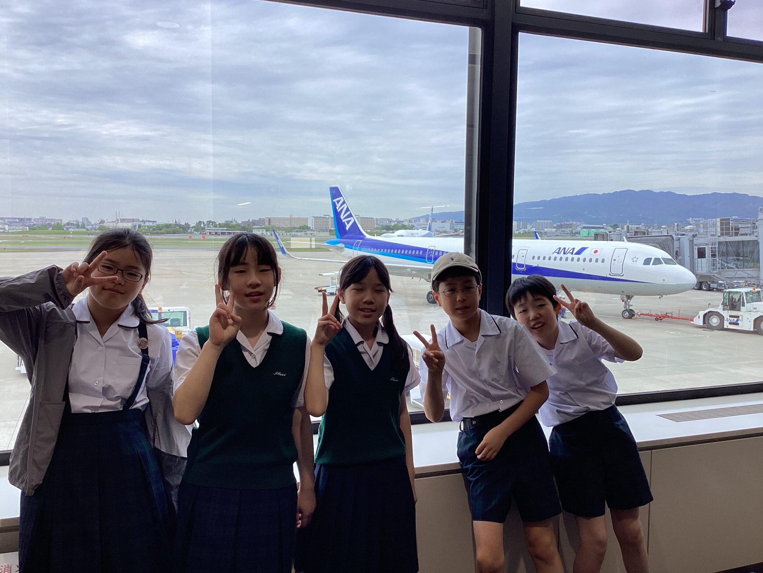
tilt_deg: -5.3
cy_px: 278
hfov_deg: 56.8
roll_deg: -1.2
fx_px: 705
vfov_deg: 44.2
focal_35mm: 32
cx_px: 375
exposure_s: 1/129
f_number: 2.4
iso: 25
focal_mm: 3.3
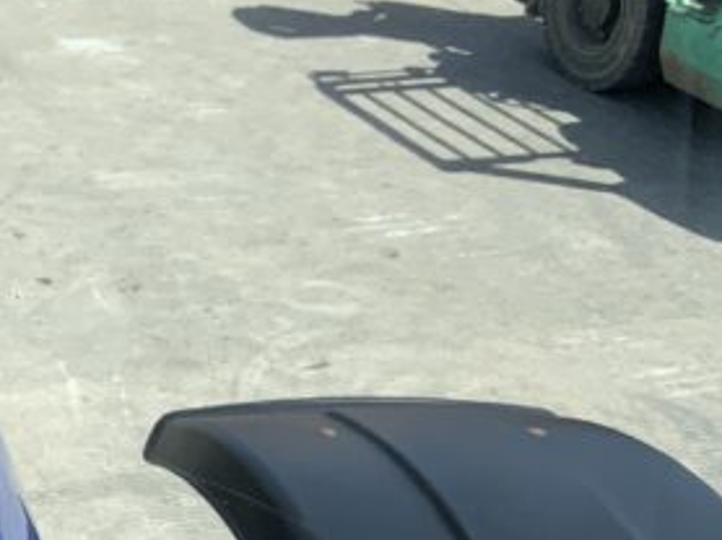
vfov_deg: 13.7
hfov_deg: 16.8
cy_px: 465
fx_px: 2230
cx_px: -332
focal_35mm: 107
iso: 16
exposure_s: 1/883
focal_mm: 3
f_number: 1.8
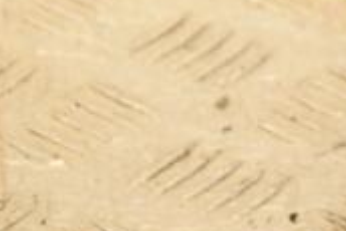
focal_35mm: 392
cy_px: -110
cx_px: 555
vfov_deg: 3.5
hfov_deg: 5.2
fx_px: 3768
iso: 800
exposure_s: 1/125
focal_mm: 75
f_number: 5.3
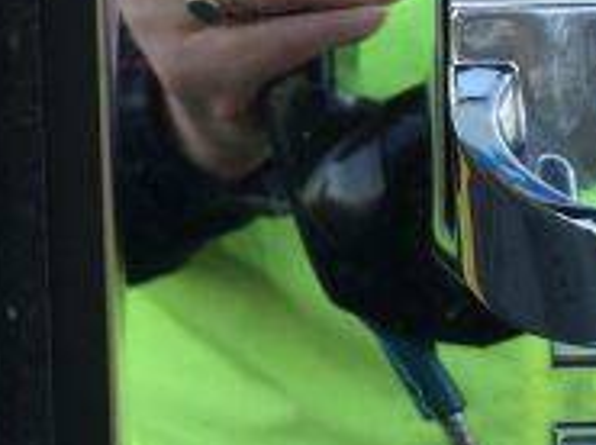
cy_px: -100
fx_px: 1787
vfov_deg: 13.7
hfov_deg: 18.7
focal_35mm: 104
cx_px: 493
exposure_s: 1/120
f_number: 2.2
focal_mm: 4.12
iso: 50
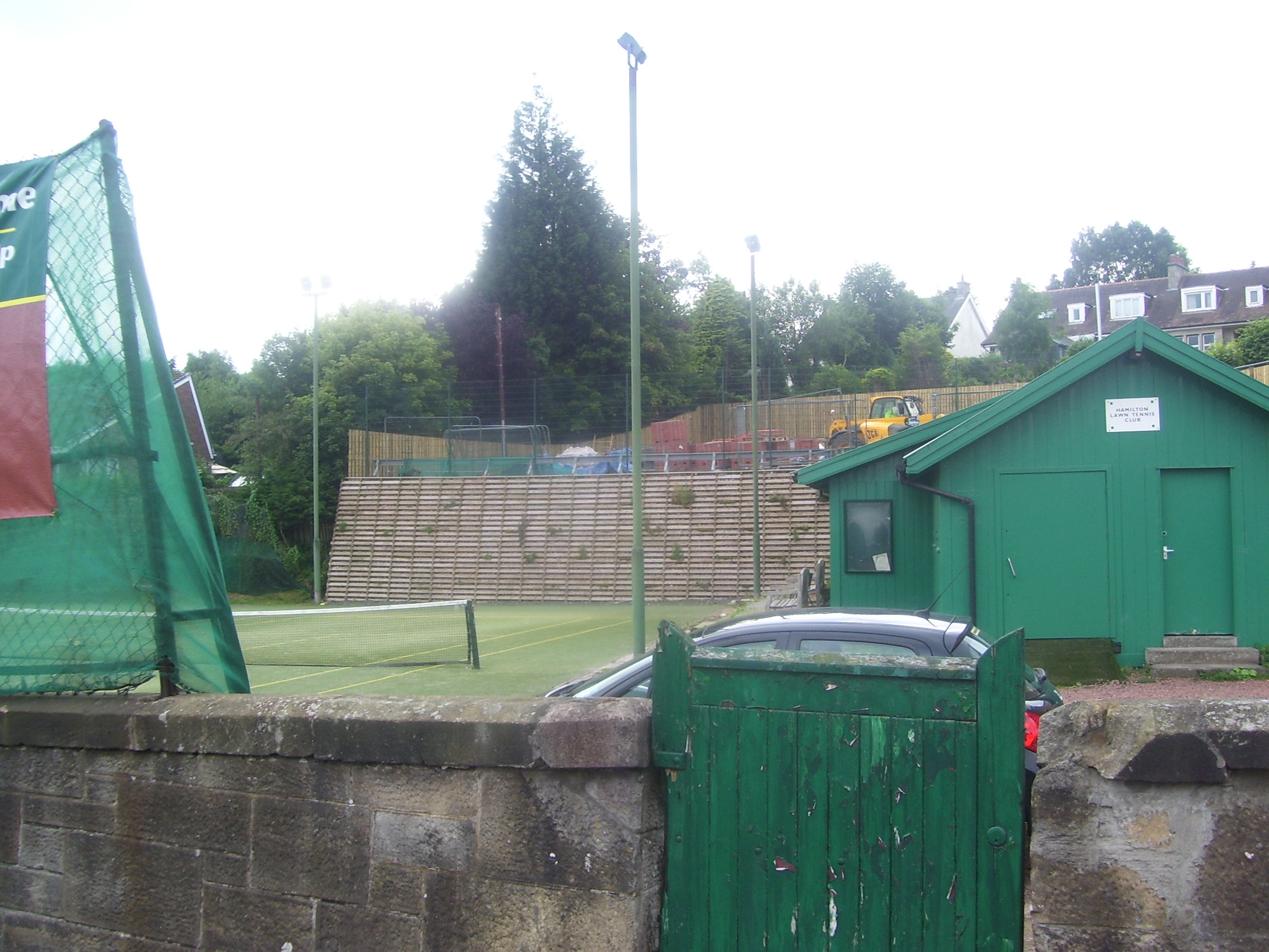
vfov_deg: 39.7
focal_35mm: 36
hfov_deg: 51.4
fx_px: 1320
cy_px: 476
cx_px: 634
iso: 80
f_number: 2.7
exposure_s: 1/350
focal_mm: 6
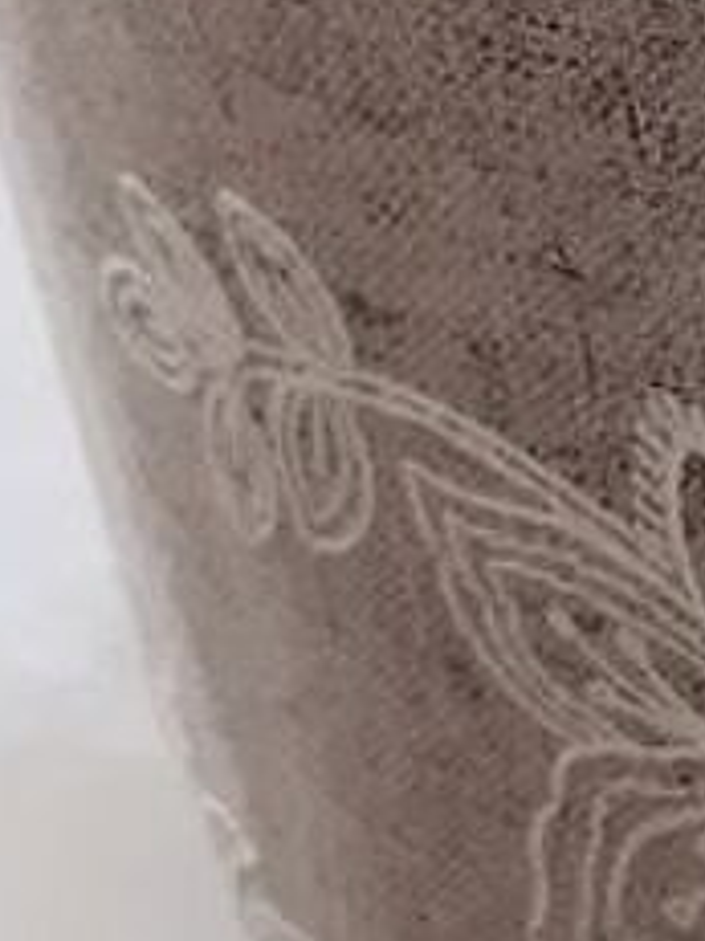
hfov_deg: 9.1
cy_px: -14
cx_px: 1276
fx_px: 4240
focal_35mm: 156
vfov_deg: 12.5
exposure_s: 1/50
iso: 250
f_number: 1.7
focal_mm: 3.93
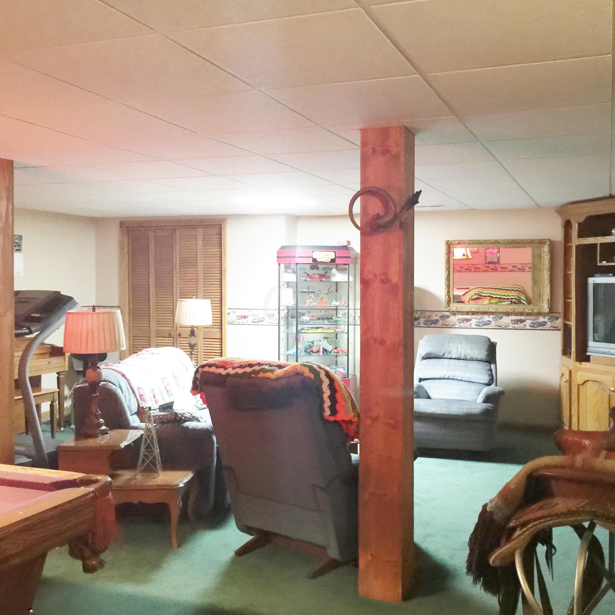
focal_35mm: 35
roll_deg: -1.1
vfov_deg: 47.2
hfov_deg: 47.1
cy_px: 302
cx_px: 345
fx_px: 704
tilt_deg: +0.1
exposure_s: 1/4
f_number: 2.2
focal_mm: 4.15
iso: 64
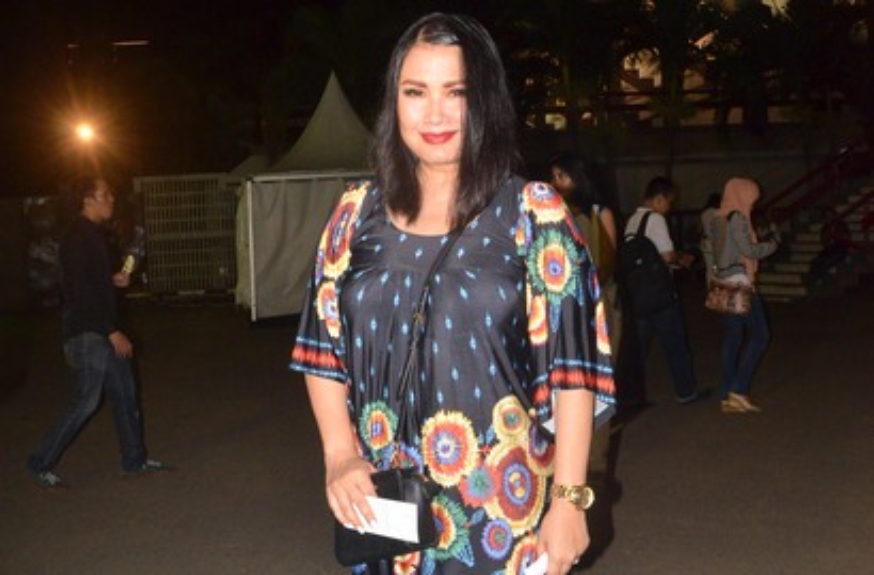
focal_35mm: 27
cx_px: 437
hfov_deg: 67.6
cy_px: 288
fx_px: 653
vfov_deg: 47.6
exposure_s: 1/90
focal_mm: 18
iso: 1600
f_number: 9.5
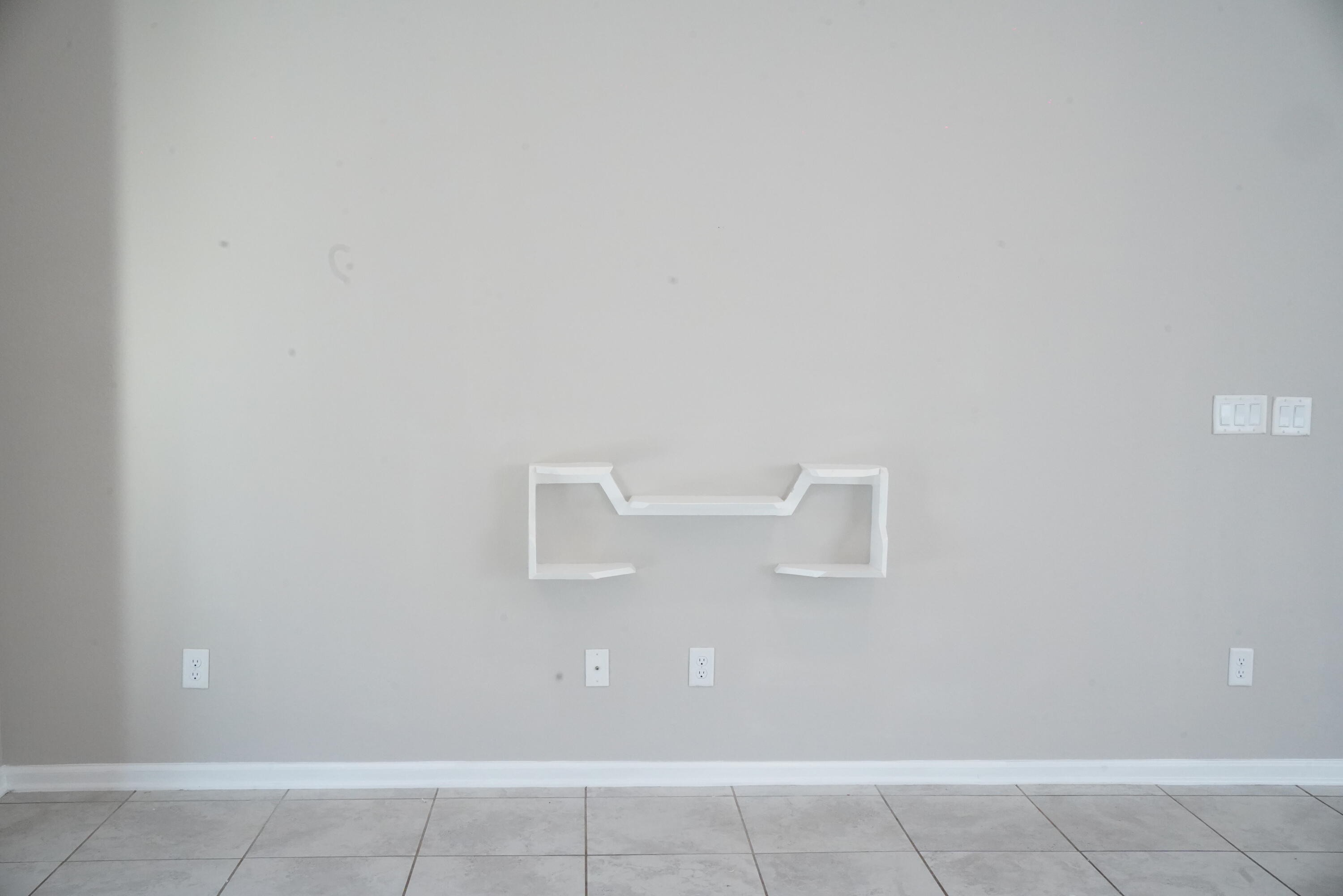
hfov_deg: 54.4
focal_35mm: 35
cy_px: 448
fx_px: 1306
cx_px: 672
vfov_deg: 37.9
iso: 6400
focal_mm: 35
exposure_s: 1/60
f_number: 16
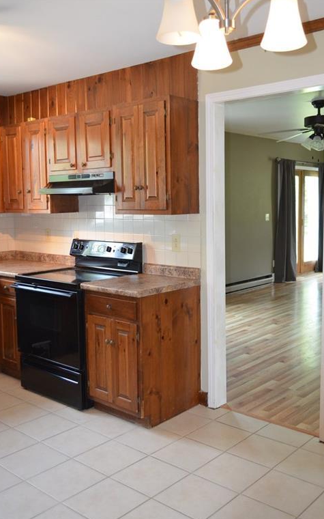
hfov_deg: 34.4
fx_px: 523
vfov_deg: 52.7
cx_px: 165
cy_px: 260
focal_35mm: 37
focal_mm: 24
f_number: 4
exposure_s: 1/60
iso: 1250
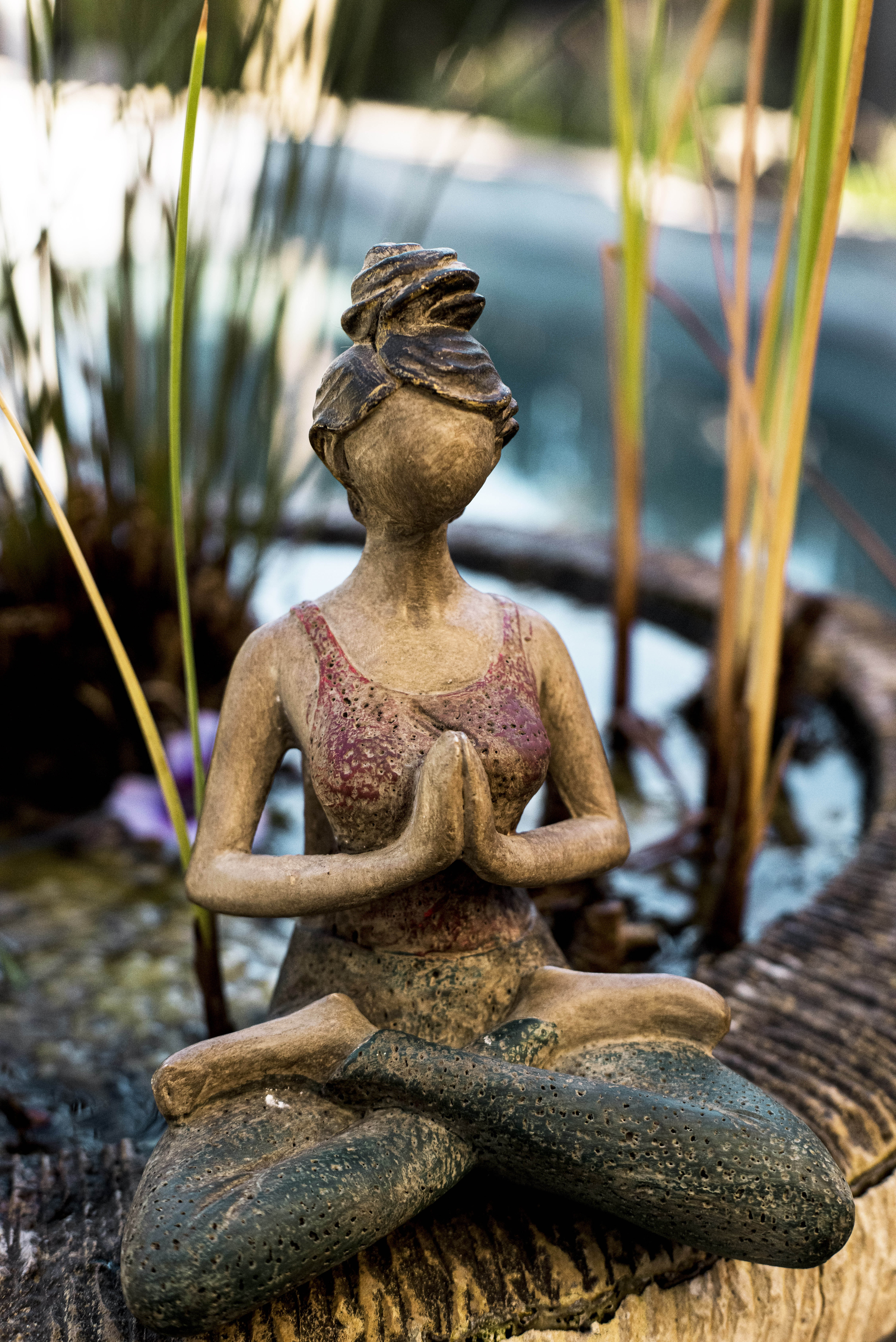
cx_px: 448
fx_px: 1865
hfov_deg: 27.0
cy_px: 671
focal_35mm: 50
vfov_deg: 39.6
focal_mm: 50
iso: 1600
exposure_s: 1/1000
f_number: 4
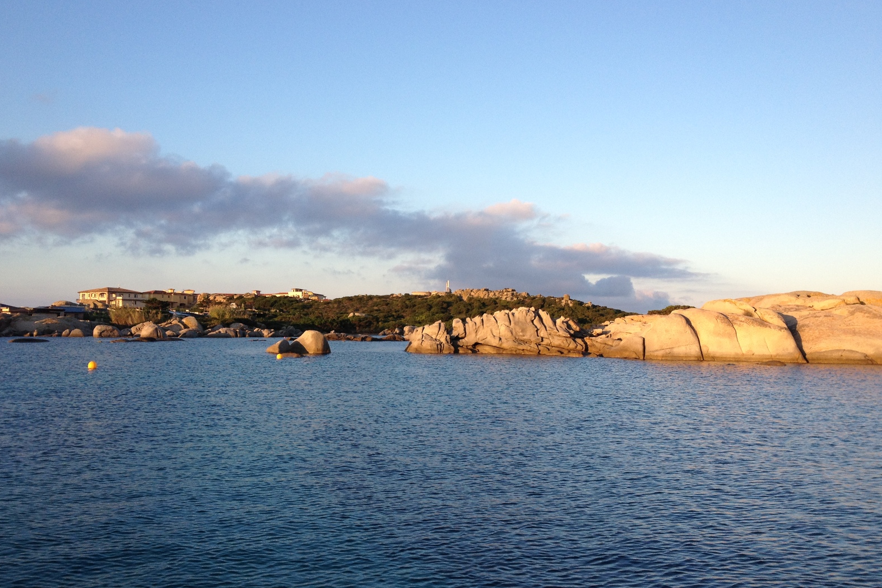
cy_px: 320
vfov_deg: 35.9
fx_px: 906
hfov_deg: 51.9
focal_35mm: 37
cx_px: 443
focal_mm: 4.28
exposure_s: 1/521
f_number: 2.4
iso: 64
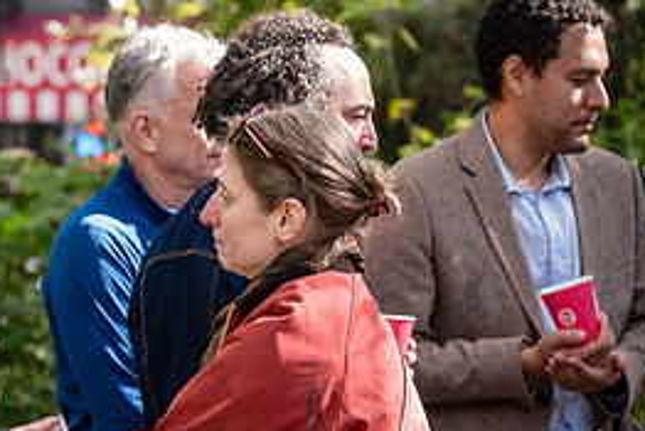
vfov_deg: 6.7
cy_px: 280
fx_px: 3693
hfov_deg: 9.9
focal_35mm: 206
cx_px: -5
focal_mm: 93
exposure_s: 1/100
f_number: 4
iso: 160
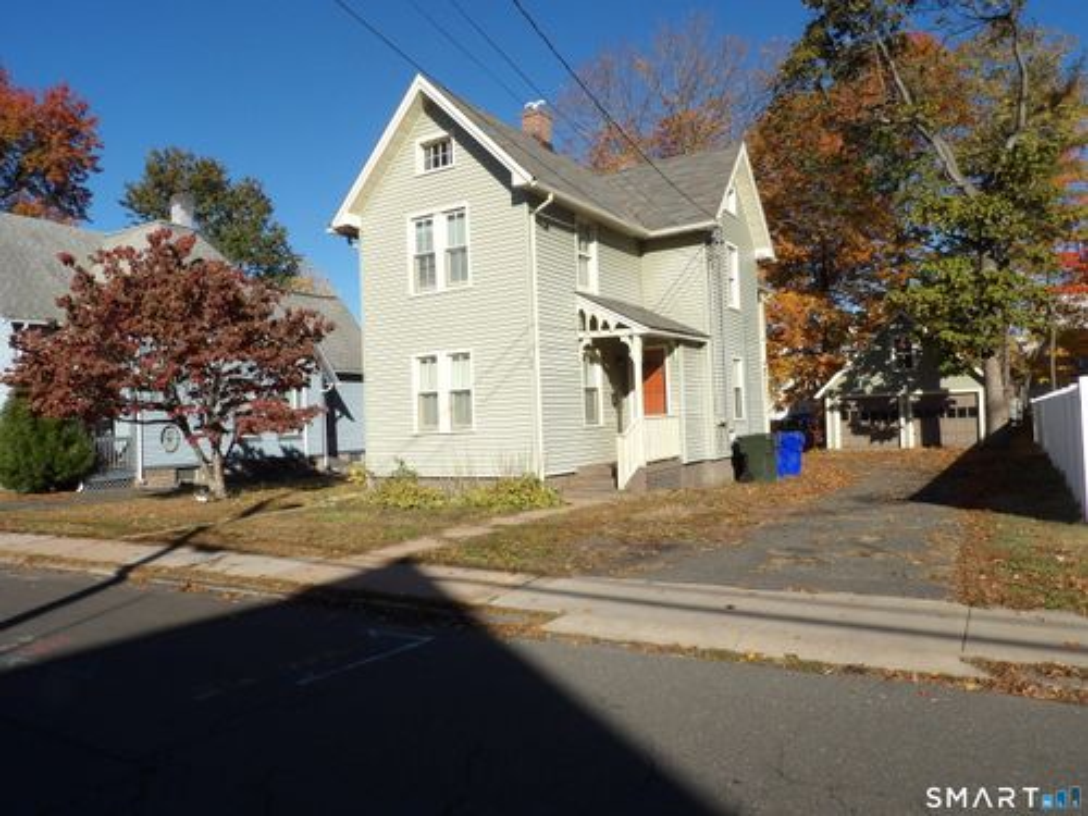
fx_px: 754
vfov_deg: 56.8
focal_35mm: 24
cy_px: 408
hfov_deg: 71.6
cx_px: 544
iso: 100
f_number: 4.6
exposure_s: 1/718
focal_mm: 4.3
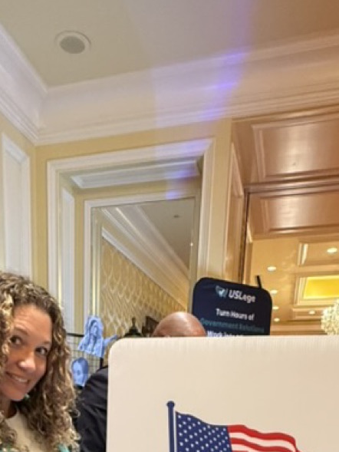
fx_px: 496
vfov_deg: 38.9
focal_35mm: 38
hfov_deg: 37.4
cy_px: 514
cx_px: 117
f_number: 2.2
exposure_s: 1/60
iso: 400
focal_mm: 2.22
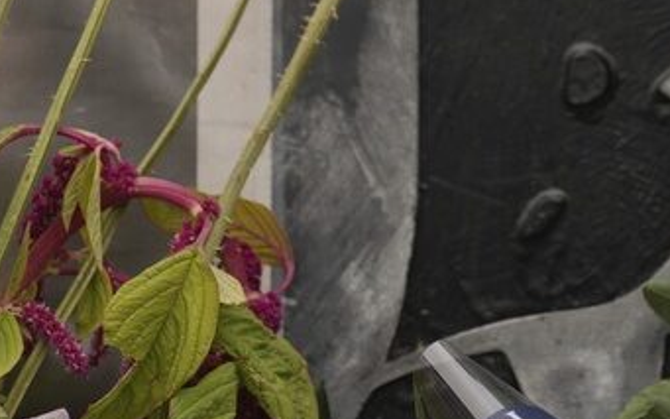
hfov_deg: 13.6
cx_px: 591
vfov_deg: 8.5
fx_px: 2793
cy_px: -76
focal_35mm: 153
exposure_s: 1/640
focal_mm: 50
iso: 100
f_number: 4
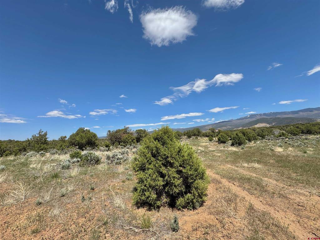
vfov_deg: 85.7
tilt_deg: +6.6
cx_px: 160
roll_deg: +3.3
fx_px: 129
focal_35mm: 14
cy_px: 120
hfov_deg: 102.1
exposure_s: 1/2415
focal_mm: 2.22
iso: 50
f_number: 2.2
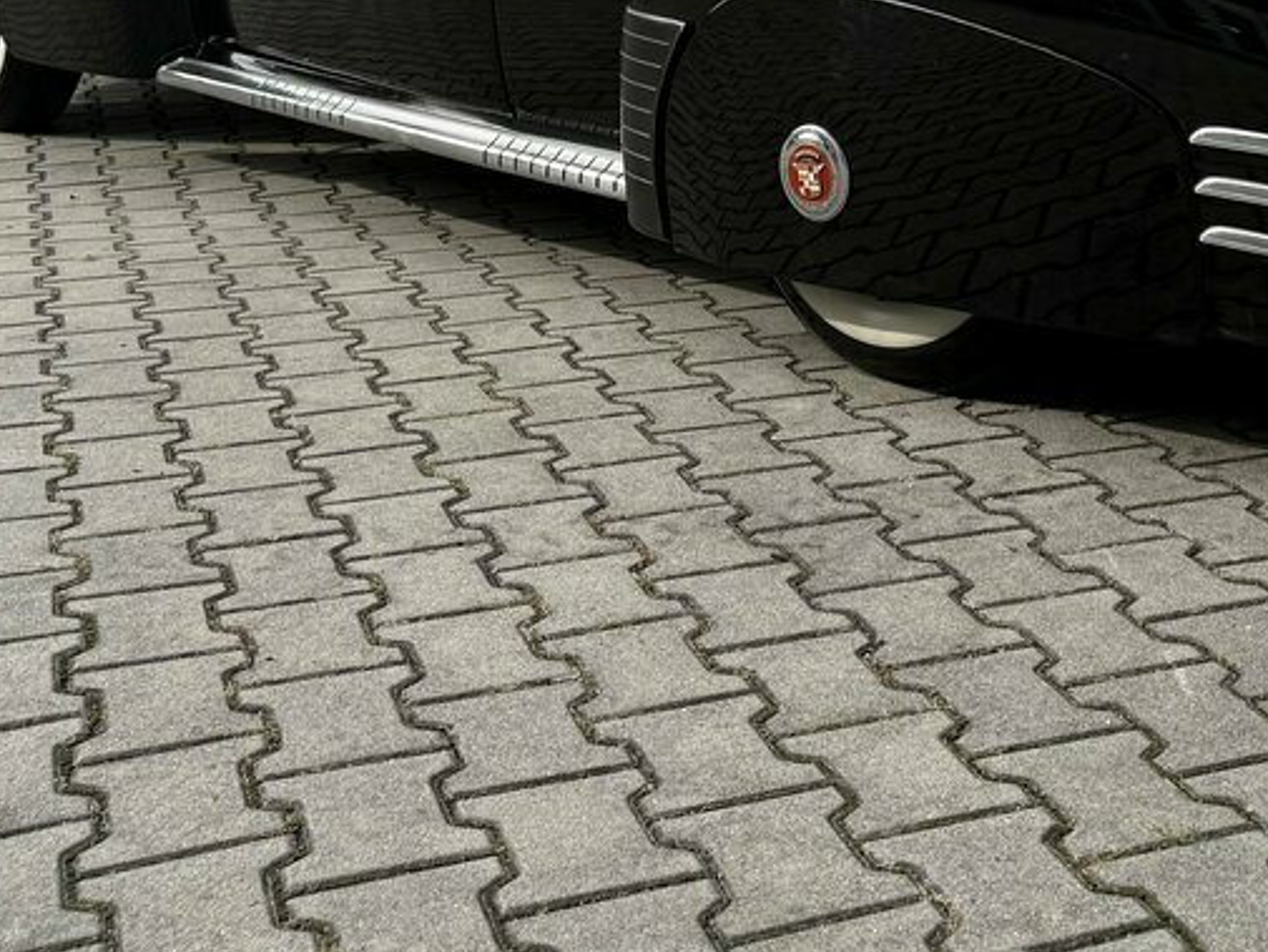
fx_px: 2088
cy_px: -143
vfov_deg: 23.7
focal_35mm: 57
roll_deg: +0.5
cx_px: 914
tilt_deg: -1.9
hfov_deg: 33.3
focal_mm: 6.76
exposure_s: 1/2525
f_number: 1.78
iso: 80
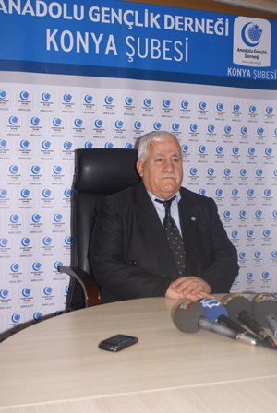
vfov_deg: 37.8
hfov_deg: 25.8
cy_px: 206
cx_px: 138
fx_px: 604
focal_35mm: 52
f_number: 5.6
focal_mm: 35
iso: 400
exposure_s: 1/60
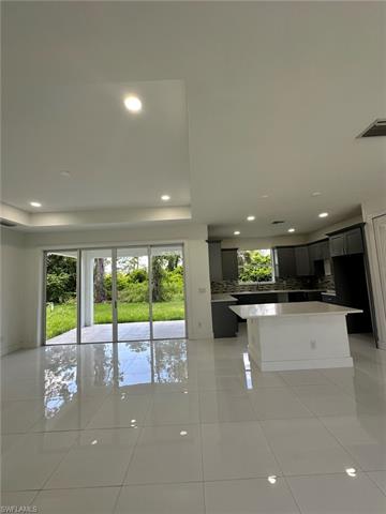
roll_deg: +0.8
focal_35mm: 14
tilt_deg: +6.8
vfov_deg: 102.1
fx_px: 208
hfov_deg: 85.7
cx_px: 193
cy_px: 257
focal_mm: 2.22
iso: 64
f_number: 2.2
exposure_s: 1/120
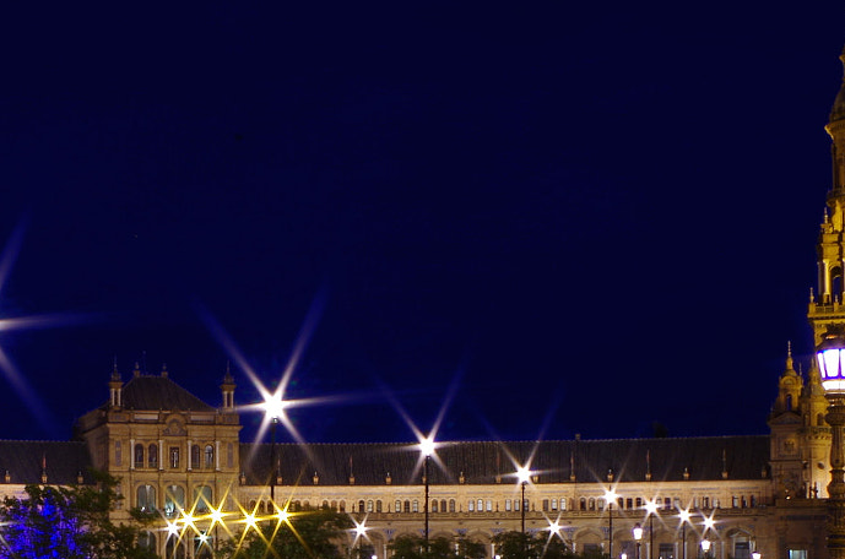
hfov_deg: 27.8
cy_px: 567
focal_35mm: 72
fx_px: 1686
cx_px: 226
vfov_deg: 18.3
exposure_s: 30
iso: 100
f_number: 29
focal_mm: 21.25
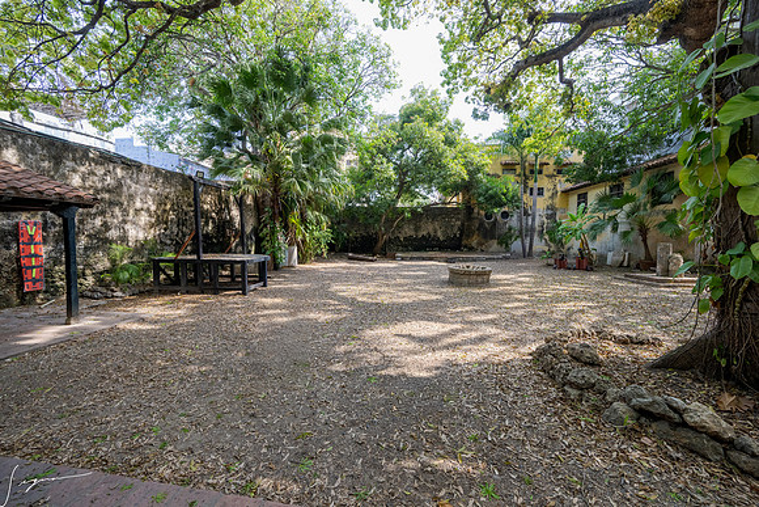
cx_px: 380
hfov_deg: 104.2
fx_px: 295
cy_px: 254
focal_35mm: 14
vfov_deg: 81.2
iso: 720
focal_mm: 14
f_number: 7.1
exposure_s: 1/250
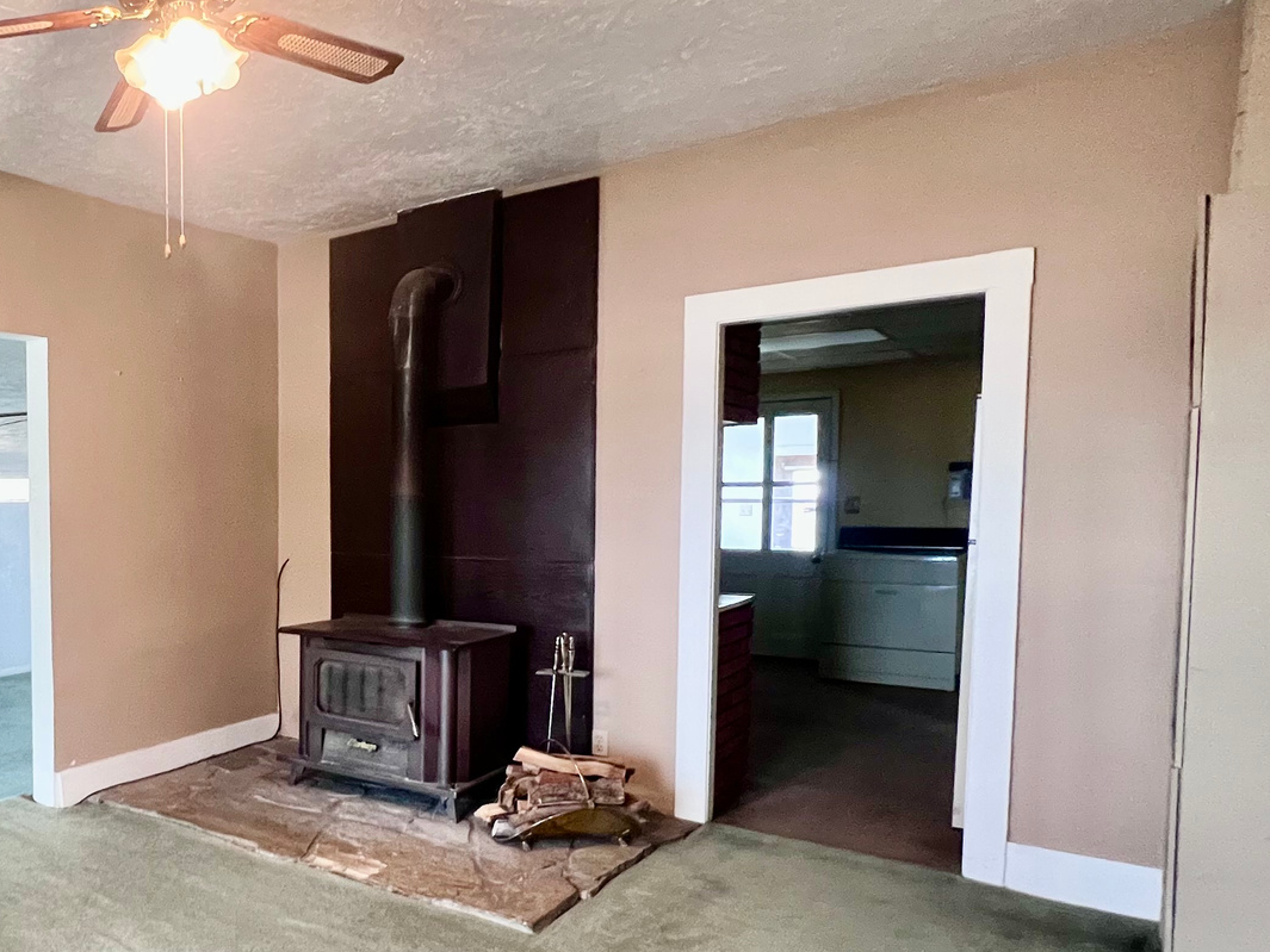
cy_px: 565
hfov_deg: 58.8
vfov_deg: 54.5
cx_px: 118
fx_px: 917
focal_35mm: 25
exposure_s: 1/60
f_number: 1.8
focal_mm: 1.57
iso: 640
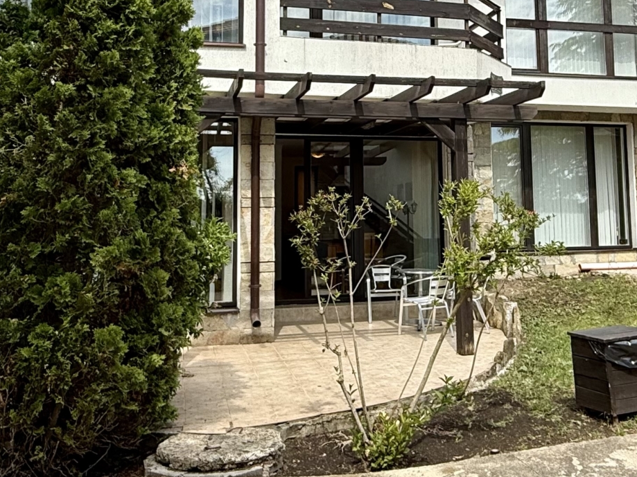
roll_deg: +1.3
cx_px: 386
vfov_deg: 36.2
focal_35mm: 39
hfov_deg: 47.6
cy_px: 138
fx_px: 718
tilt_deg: +6.9
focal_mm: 2.22
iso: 50
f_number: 2.2
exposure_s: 1/726
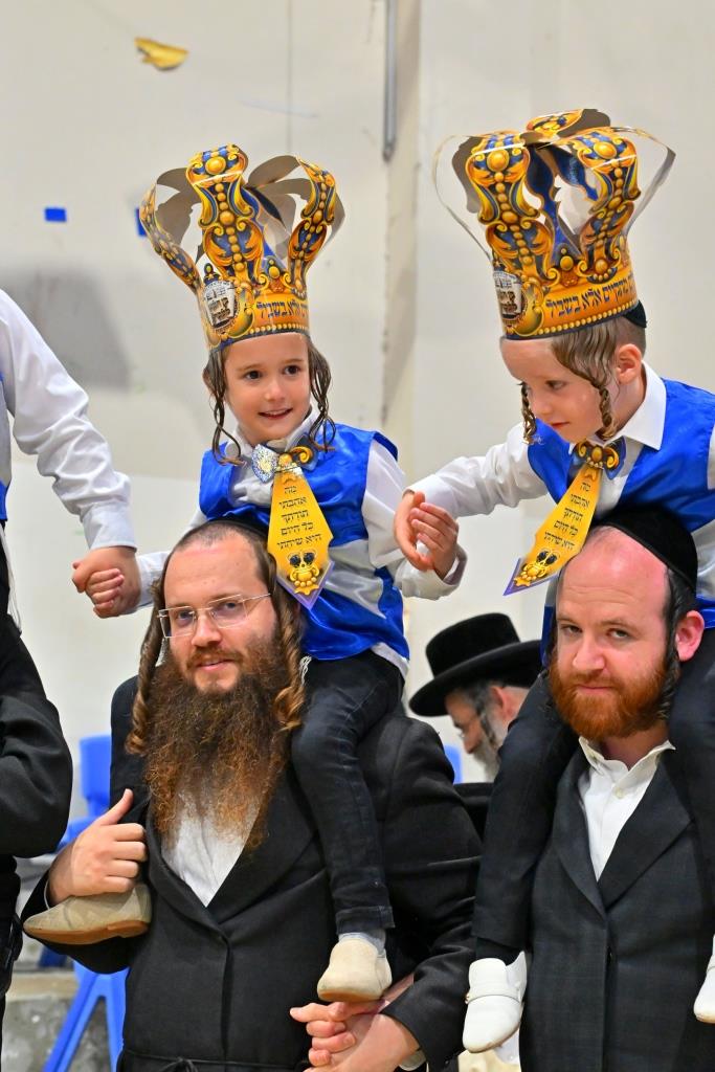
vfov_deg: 26.6
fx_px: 2263
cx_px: 358
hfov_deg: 18.0
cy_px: 536
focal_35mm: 76
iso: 2000
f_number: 4
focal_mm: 51
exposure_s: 1/250
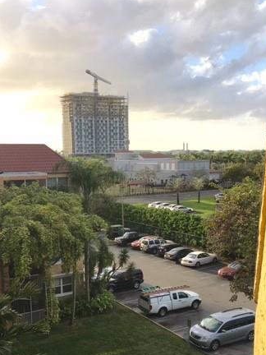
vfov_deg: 43.4
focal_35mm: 43
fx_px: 441
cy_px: 227
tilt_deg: -8.5
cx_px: 131
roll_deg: +0.8
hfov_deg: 33.6
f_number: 2.2
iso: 25
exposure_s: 1/836
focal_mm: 4.15
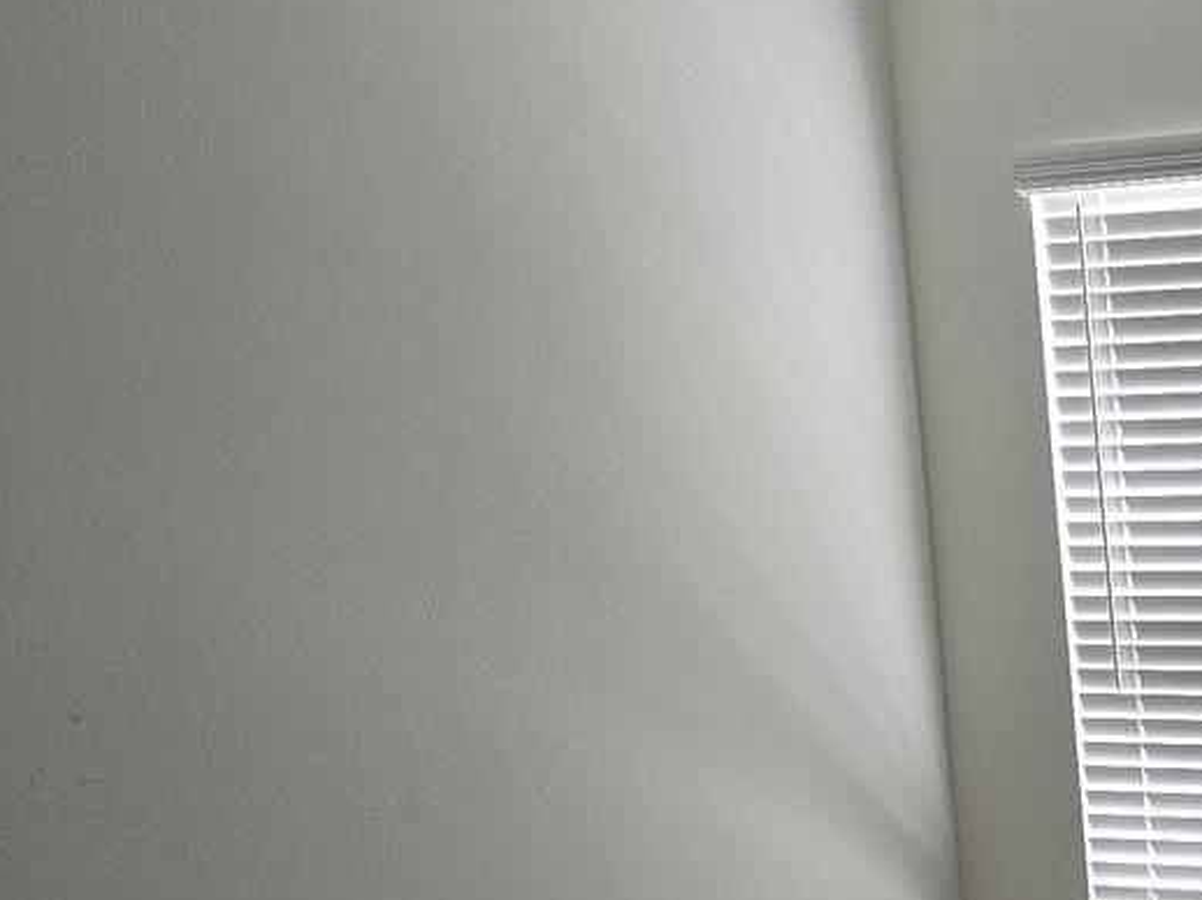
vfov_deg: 15.8
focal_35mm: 91
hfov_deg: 18.3
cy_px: 972
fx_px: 3158
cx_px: 1961
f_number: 1.7
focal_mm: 6.3
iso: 64
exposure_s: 1/60
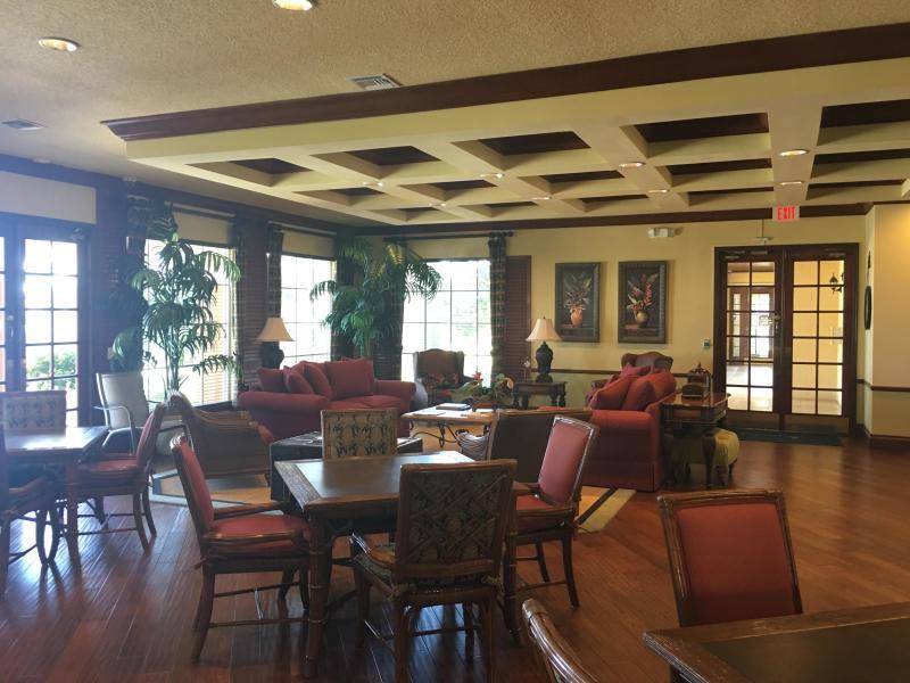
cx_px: 455
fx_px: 762
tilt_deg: -0.1
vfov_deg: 48.2
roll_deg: +0.3
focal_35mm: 29
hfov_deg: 61.7
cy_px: 342
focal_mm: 4.15
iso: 50
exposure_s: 1/15
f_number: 2.2
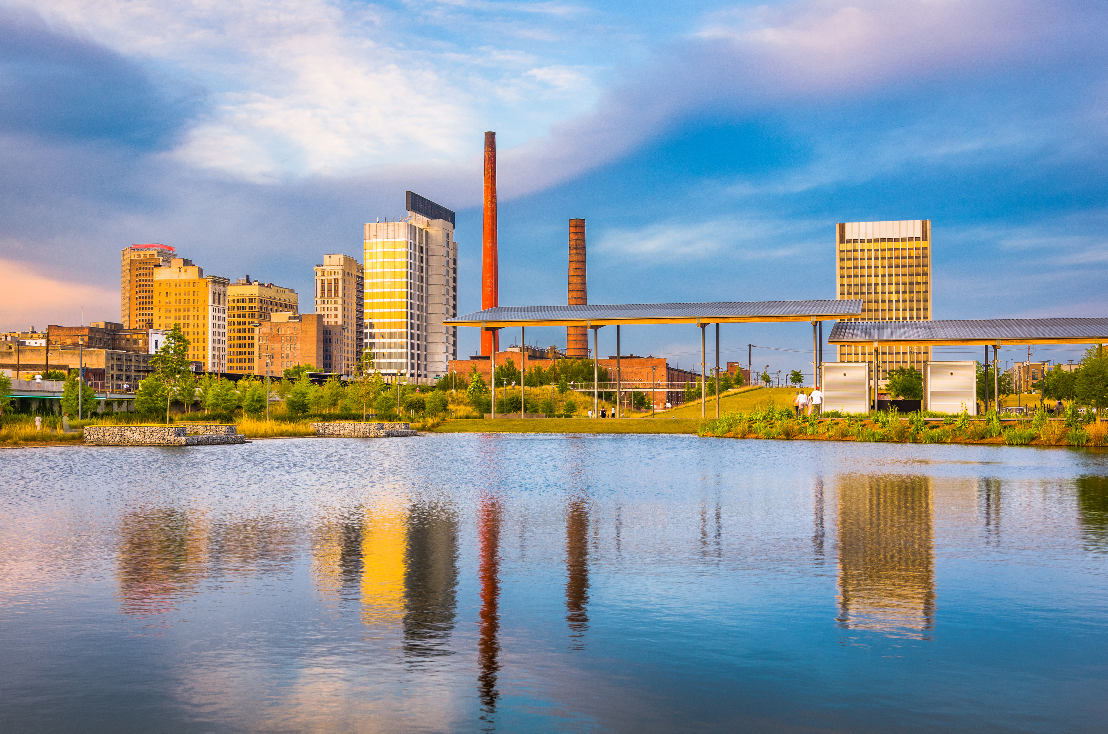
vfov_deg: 31.8
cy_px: 367
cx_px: 554
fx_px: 1290
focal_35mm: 42
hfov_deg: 46.5
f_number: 8
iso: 100
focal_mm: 28
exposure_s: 1/5
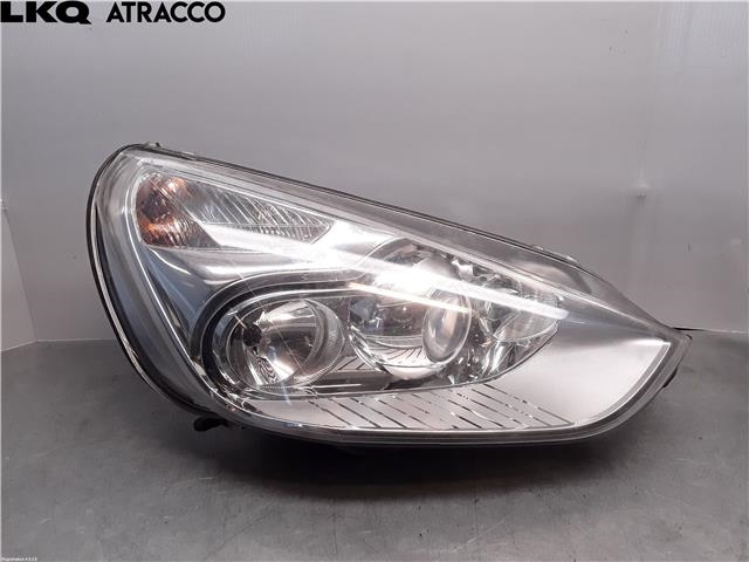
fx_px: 606
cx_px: 374
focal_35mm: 28
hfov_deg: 63.4
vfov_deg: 49.7
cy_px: 281
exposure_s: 1/198
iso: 100
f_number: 1.9
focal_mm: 2.91
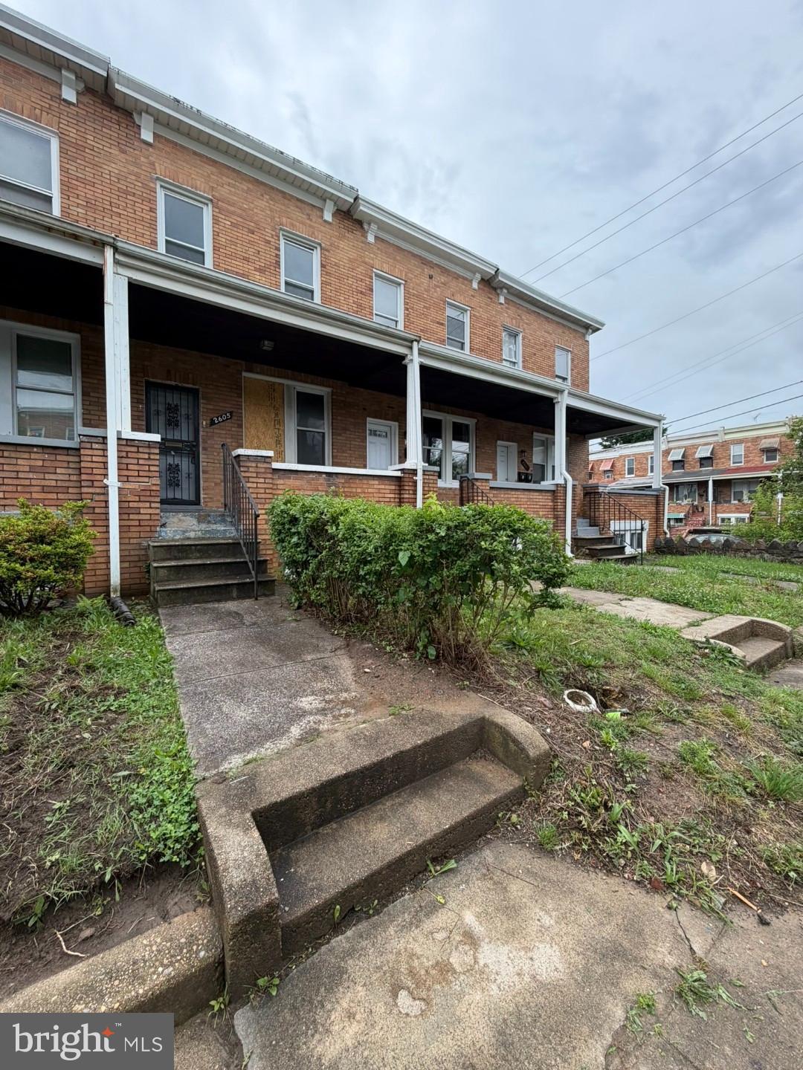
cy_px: 535
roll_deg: +0.1
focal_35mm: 14
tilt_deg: -1.1
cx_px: 402
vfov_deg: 102.1
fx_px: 433
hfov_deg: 85.7
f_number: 2.2
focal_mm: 2.22
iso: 40
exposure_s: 1/770
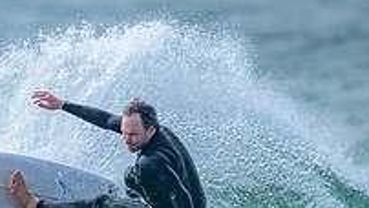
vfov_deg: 0.5
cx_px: 22
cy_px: 328
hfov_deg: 0.8
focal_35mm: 2691
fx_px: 26351
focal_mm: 800
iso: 400
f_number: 6.3
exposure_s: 1/2000
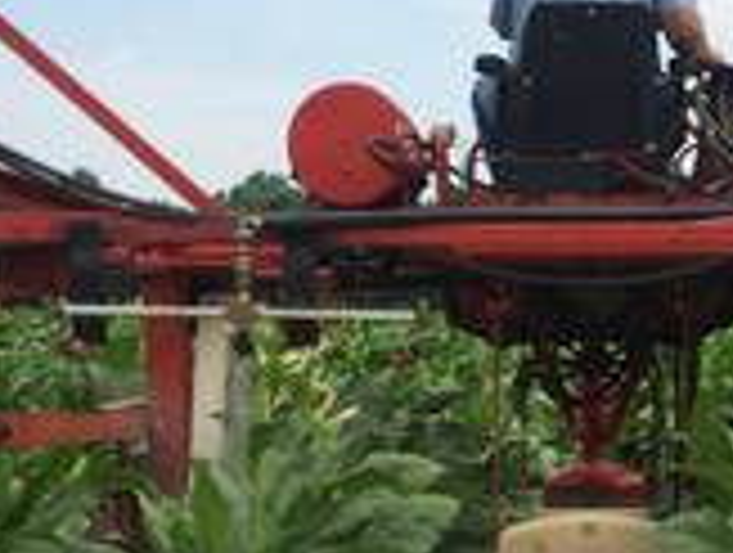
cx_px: 589
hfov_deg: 26.8
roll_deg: +2.9
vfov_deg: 20.5
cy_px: 450
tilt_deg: -8.4
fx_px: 1507
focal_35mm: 71
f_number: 2.2
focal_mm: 4.15
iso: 32
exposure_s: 1/2415
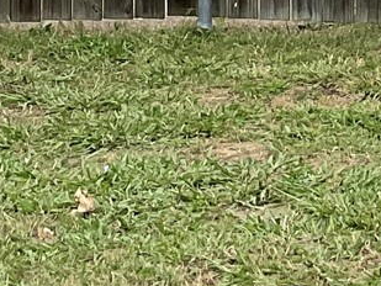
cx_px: 330
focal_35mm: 192
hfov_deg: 10.3
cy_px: -323
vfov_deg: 7.4
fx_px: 2114
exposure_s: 1/2667
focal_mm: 3
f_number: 1.8
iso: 16
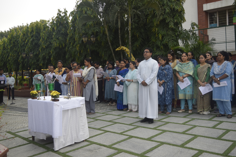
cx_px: 118
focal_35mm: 33
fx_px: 216
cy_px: 78
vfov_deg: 40.0
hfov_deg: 57.2
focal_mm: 22
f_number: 4
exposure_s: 1/1000
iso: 500
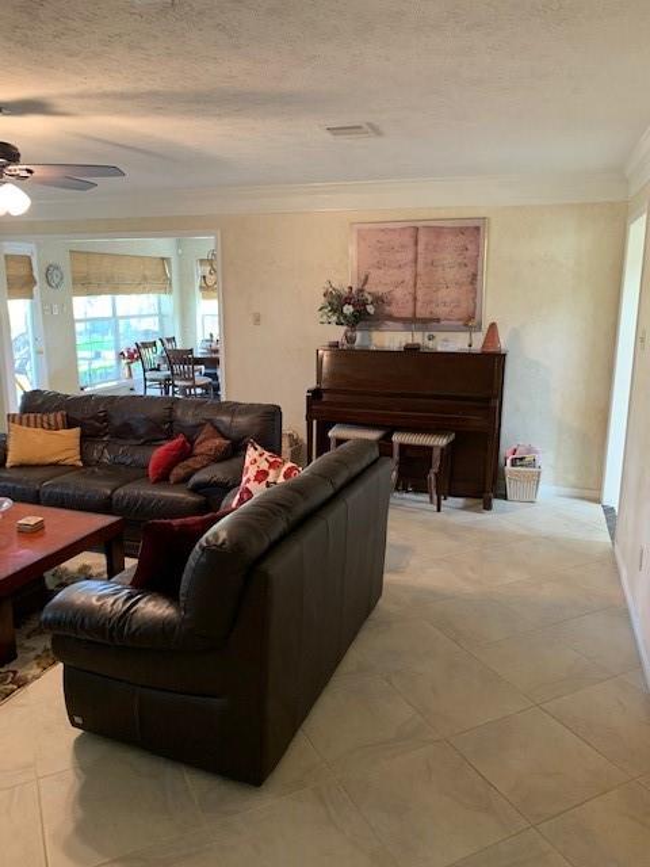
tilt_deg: -11.6
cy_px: 434
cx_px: 325
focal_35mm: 26
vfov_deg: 67.3
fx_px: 651
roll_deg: +0.0
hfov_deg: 53.1
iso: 250
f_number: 1.8
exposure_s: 1/40
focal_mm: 4.25
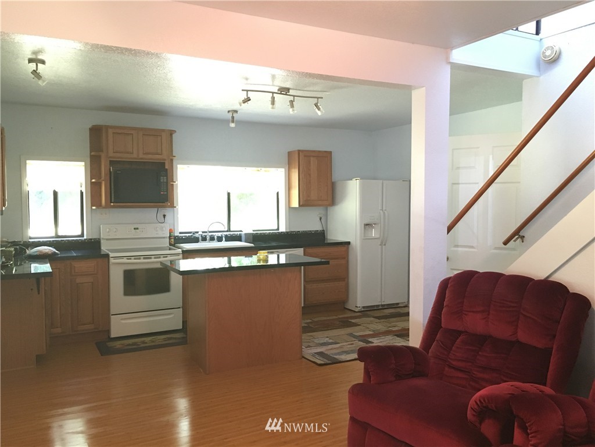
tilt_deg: -2.1
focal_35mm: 29
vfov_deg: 48.2
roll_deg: +0.1
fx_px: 498
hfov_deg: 61.7
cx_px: 298
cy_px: 224
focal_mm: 4.15
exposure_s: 1/24
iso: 200
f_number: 2.2
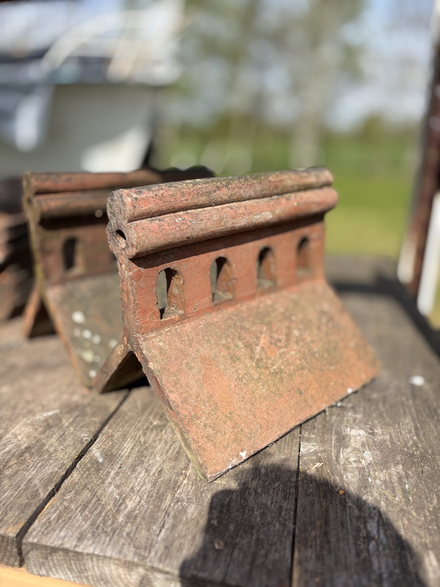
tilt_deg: -18.0
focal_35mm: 26
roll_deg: +0.0
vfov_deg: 67.3
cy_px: 294
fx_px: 441
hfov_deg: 53.1
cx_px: 220
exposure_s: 1/2778
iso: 50
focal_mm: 5.96
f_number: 1.6
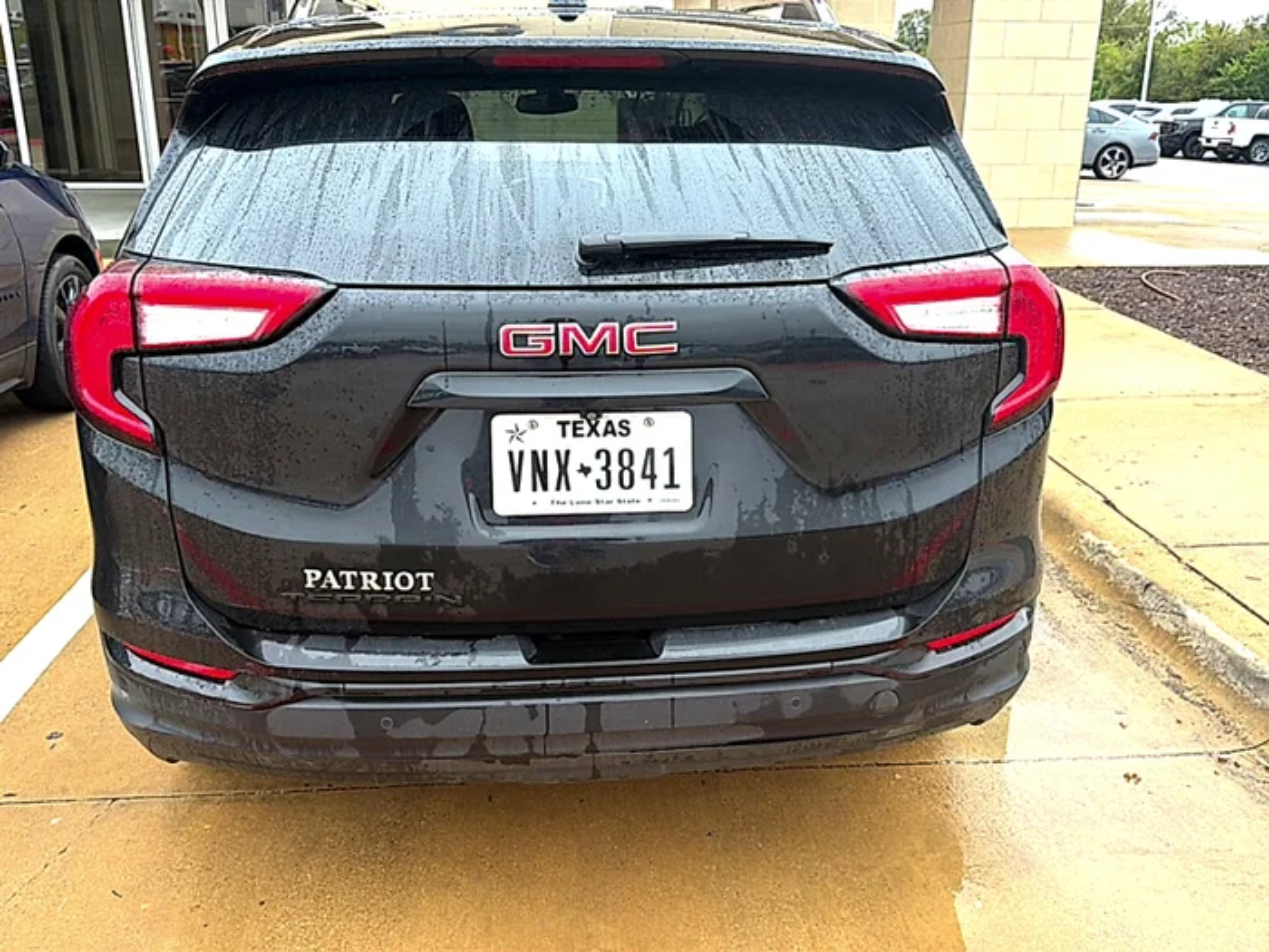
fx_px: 916
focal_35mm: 25
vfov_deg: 54.9
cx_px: 634
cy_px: 476
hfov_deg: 69.4
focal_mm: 6.76
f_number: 1.78
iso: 80
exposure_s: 1/524
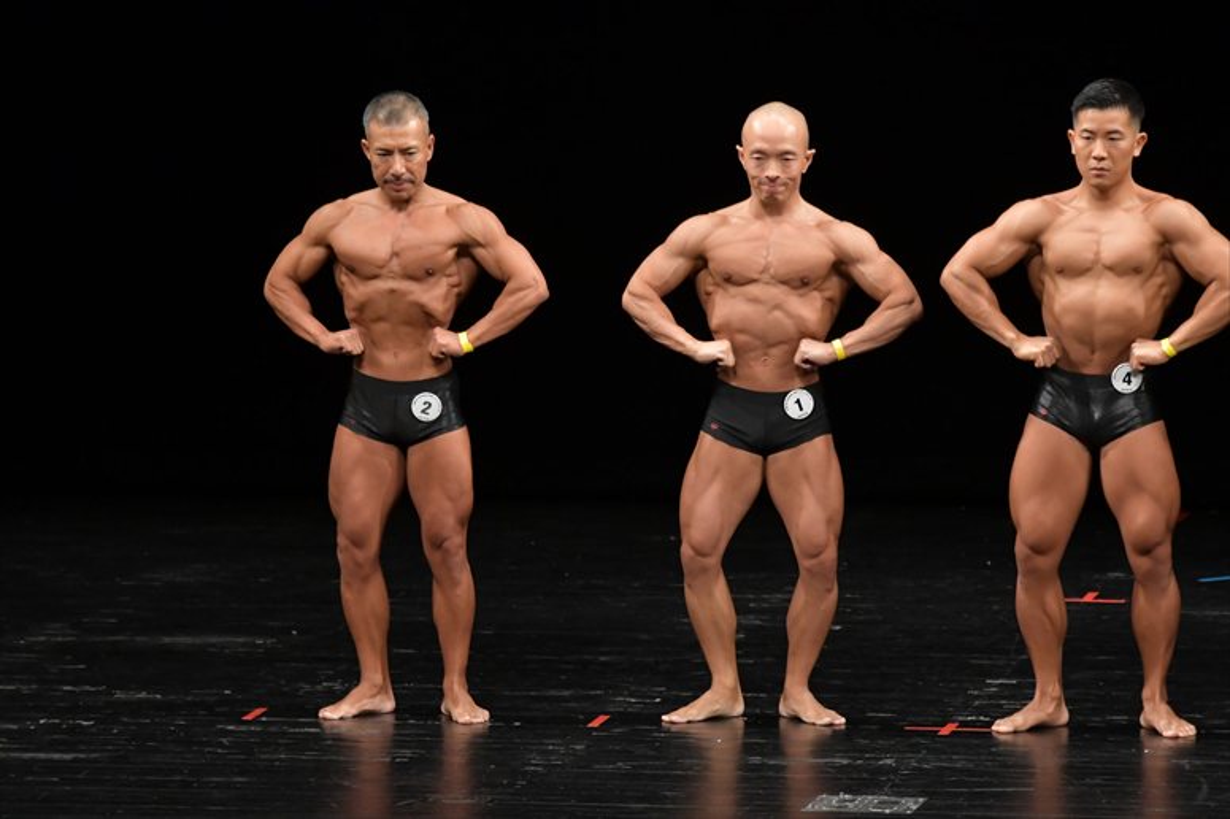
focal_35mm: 270
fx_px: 9221
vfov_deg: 5.1
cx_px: 615
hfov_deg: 7.6
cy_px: 410
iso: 2500
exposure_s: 1/400
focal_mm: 180
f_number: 5.6
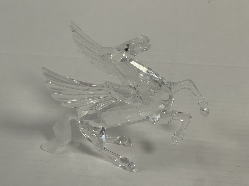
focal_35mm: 64
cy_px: 93
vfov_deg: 22.9
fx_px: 460
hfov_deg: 30.3
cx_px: 124
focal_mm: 7.5
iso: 100
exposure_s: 1/50
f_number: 2.2
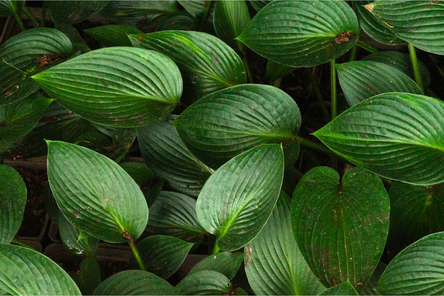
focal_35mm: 150
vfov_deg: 9.1
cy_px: 148
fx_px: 1850
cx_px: 222
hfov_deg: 13.7
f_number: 14
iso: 3200
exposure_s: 1/30
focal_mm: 100
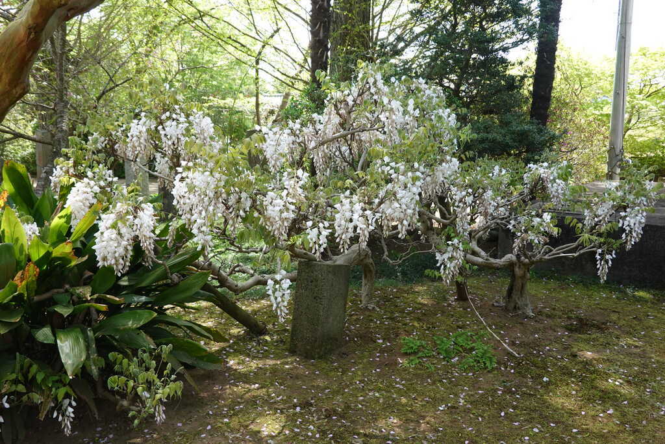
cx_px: 332
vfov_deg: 41.1
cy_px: 222
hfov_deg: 58.7
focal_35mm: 32
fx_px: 591
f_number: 3.5
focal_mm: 11.76
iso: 125
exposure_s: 1/160
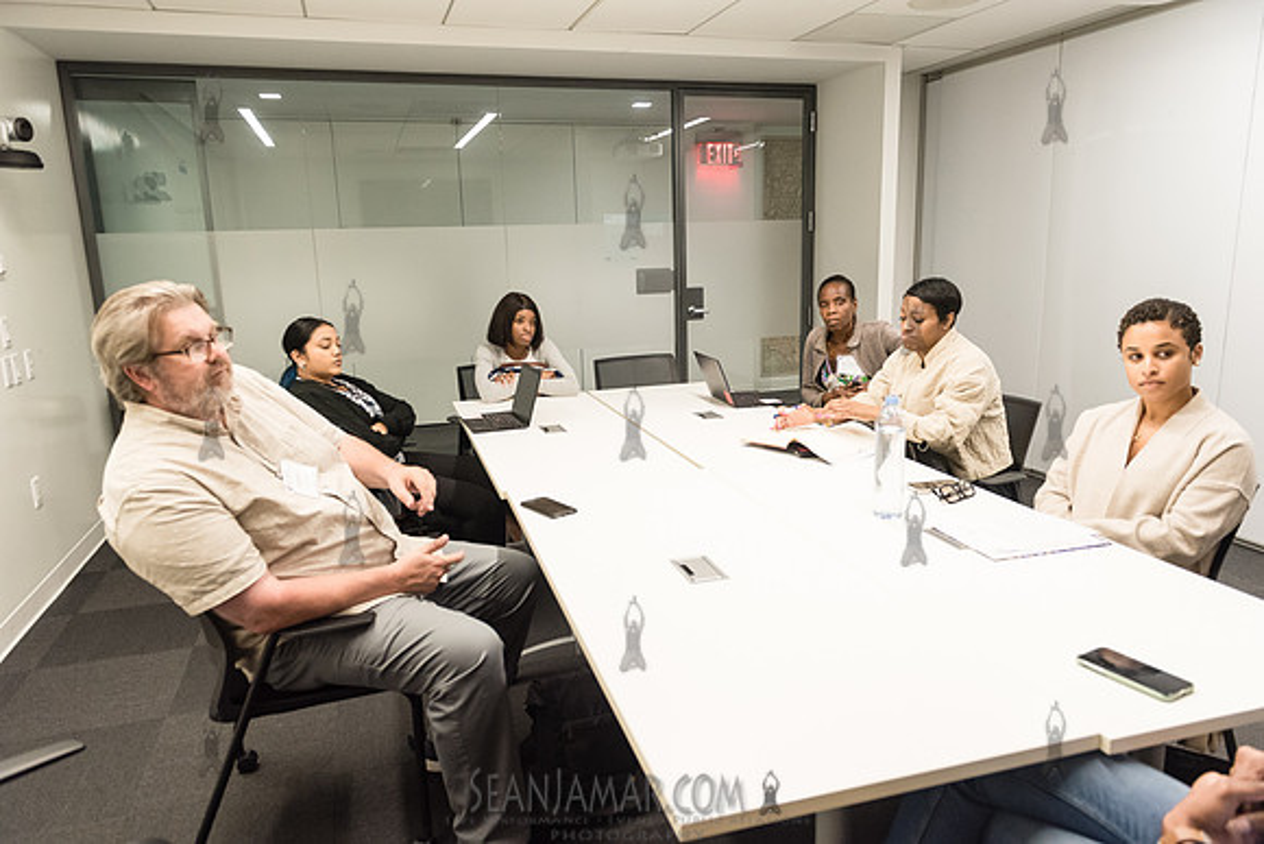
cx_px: 632
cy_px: 422
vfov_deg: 53.2
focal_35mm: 24
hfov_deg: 73.7
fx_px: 843
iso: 2500
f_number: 4
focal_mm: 24
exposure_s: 1/320
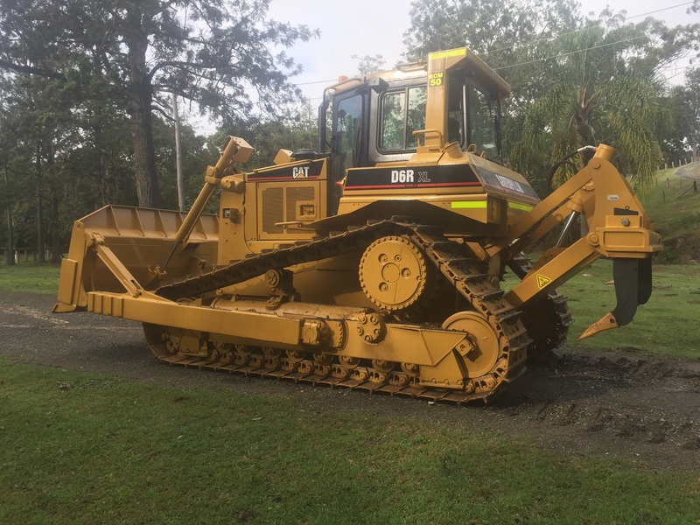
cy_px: 262
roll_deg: +0.7
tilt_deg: +1.7
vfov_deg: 48.2
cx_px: 350
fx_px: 586
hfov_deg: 61.7
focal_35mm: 29
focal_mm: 4.15
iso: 32
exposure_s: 1/425
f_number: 2.2
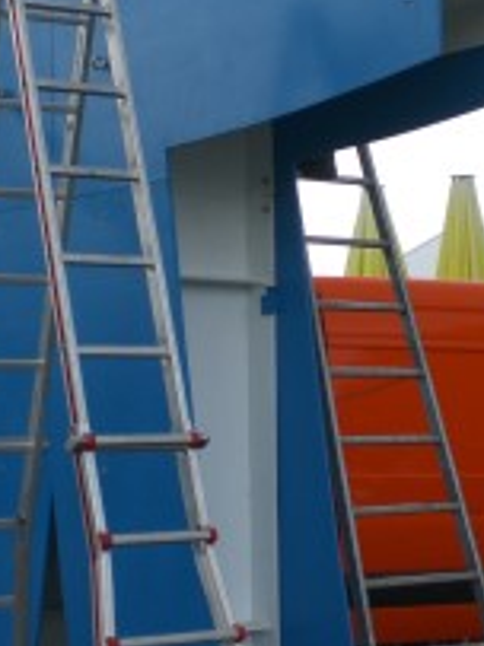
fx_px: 1792
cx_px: 212
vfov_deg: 20.5
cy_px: 317
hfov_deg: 15.4
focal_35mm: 96
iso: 50
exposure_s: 1/400
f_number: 3.1
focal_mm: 6.3
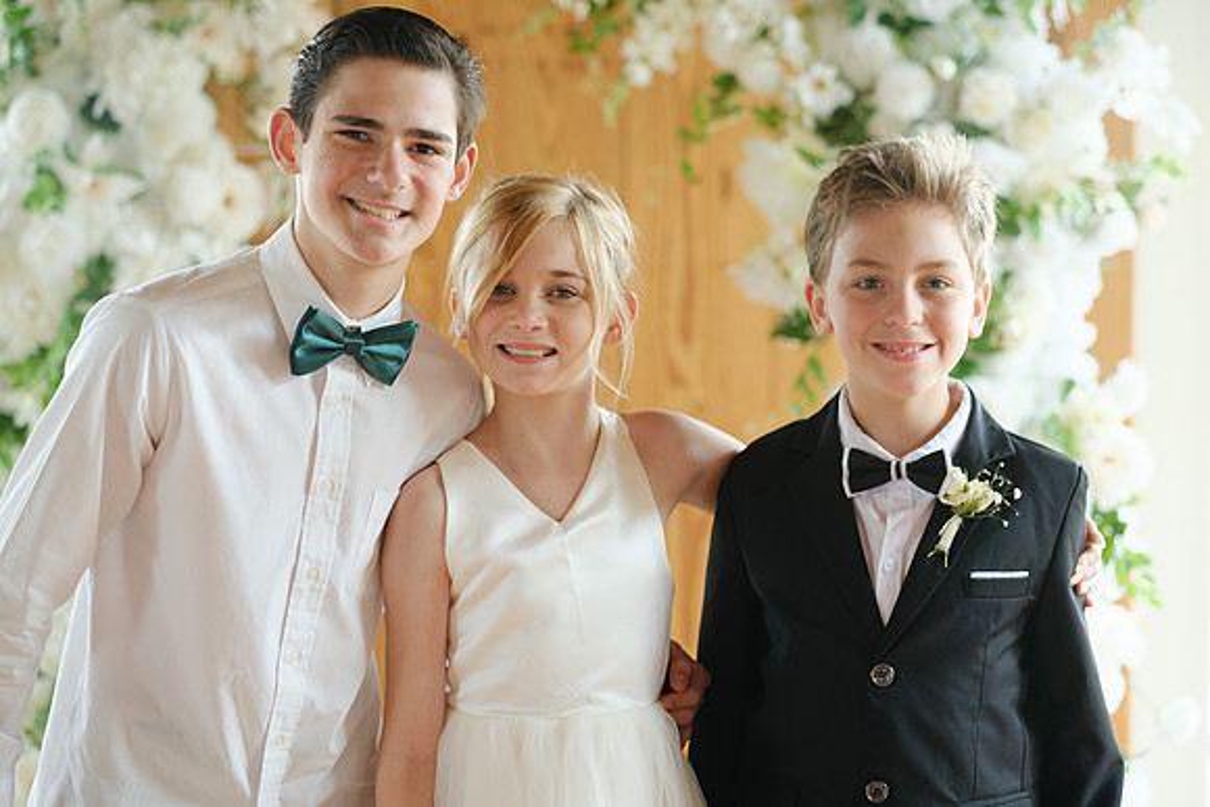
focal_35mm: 84
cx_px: 605
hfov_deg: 24.2
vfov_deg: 16.3
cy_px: 404
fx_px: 2824
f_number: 1.8
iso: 500
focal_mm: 56
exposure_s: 1/160
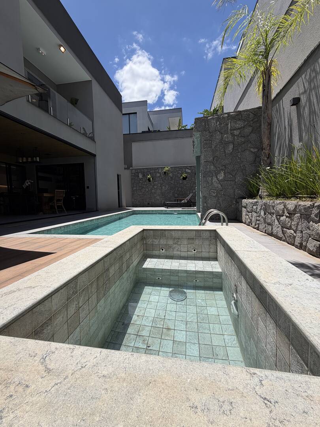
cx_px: 160
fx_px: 173
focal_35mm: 14
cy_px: 214
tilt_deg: -4.1
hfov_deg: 85.7
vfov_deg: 102.1
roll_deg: +0.6
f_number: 2.2
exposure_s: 1/970
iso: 20
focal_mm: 2.22
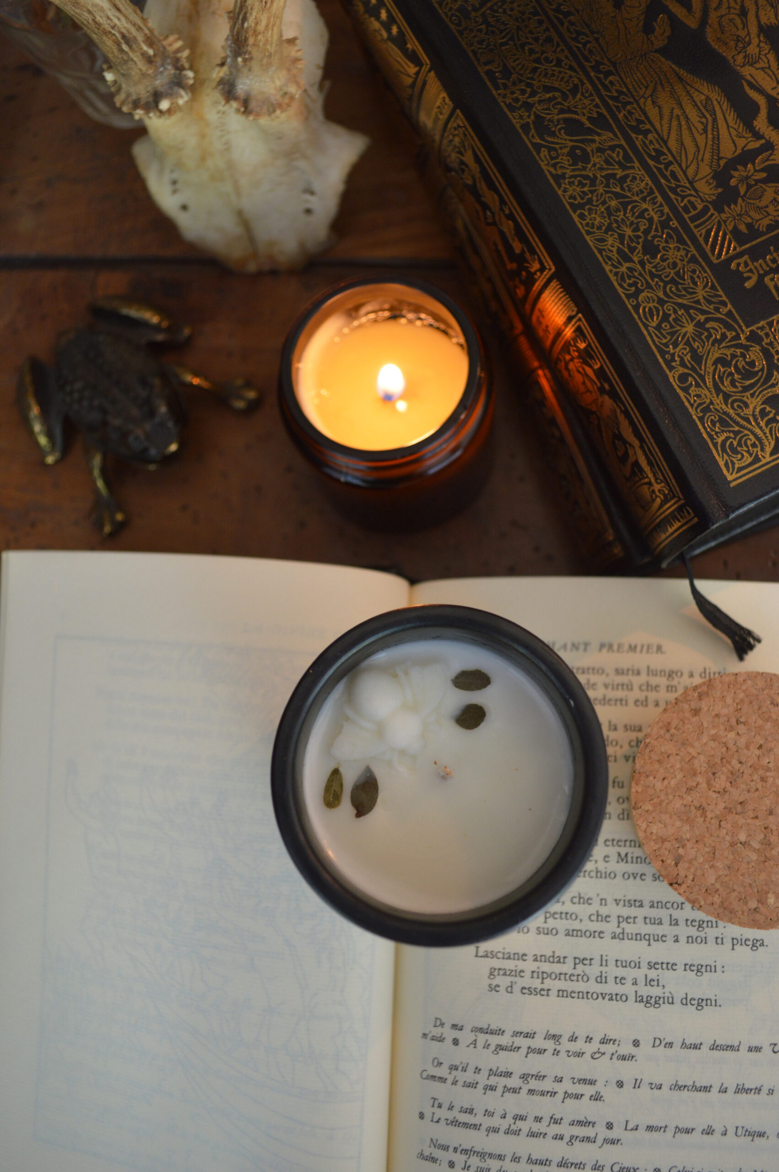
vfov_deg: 62.0
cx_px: 390
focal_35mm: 30
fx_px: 976
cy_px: 586
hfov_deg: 43.5
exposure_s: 1/20
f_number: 3.8
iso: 400
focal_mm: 20
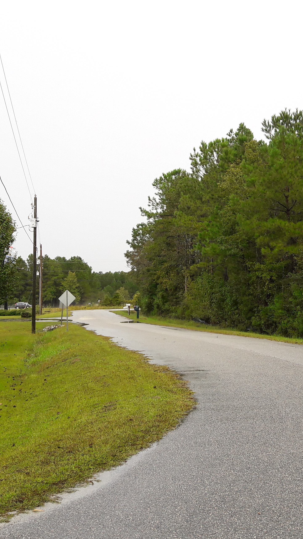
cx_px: 175
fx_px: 700
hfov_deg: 24.4
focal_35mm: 49
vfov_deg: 42.1
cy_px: 248
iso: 40
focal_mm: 3.7
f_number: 1.9
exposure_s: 1/317
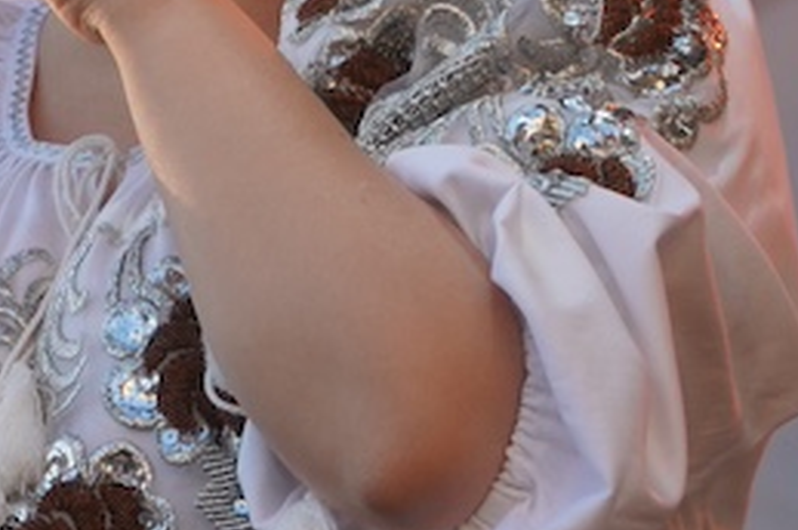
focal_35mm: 472
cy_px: -157
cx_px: 22
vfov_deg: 2.9
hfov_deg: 4.4
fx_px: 10449
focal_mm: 91
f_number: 4
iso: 500
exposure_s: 1/1000
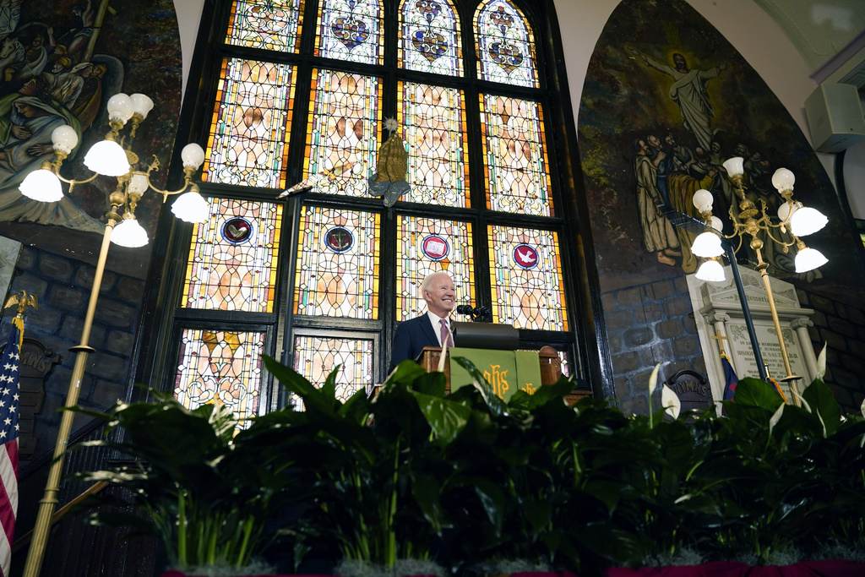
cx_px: 432
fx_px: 577
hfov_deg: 73.7
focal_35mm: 24
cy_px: 288
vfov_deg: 53.1
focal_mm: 24
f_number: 2.8
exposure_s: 1/320
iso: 1250
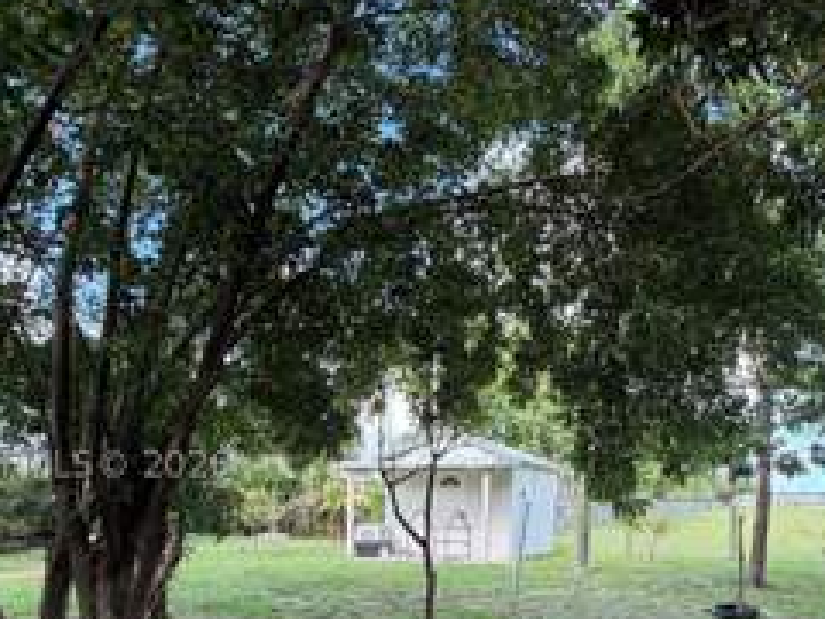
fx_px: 667
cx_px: 547
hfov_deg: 62.0
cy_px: 464
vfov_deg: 47.9
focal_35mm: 28
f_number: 2.2
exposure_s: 1/121
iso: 64
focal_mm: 2.22
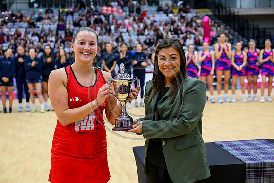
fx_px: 434
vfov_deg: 23.8
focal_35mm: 57
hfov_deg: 35.0
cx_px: 137
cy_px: 92
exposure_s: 1/640
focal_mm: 57
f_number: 4
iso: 5000
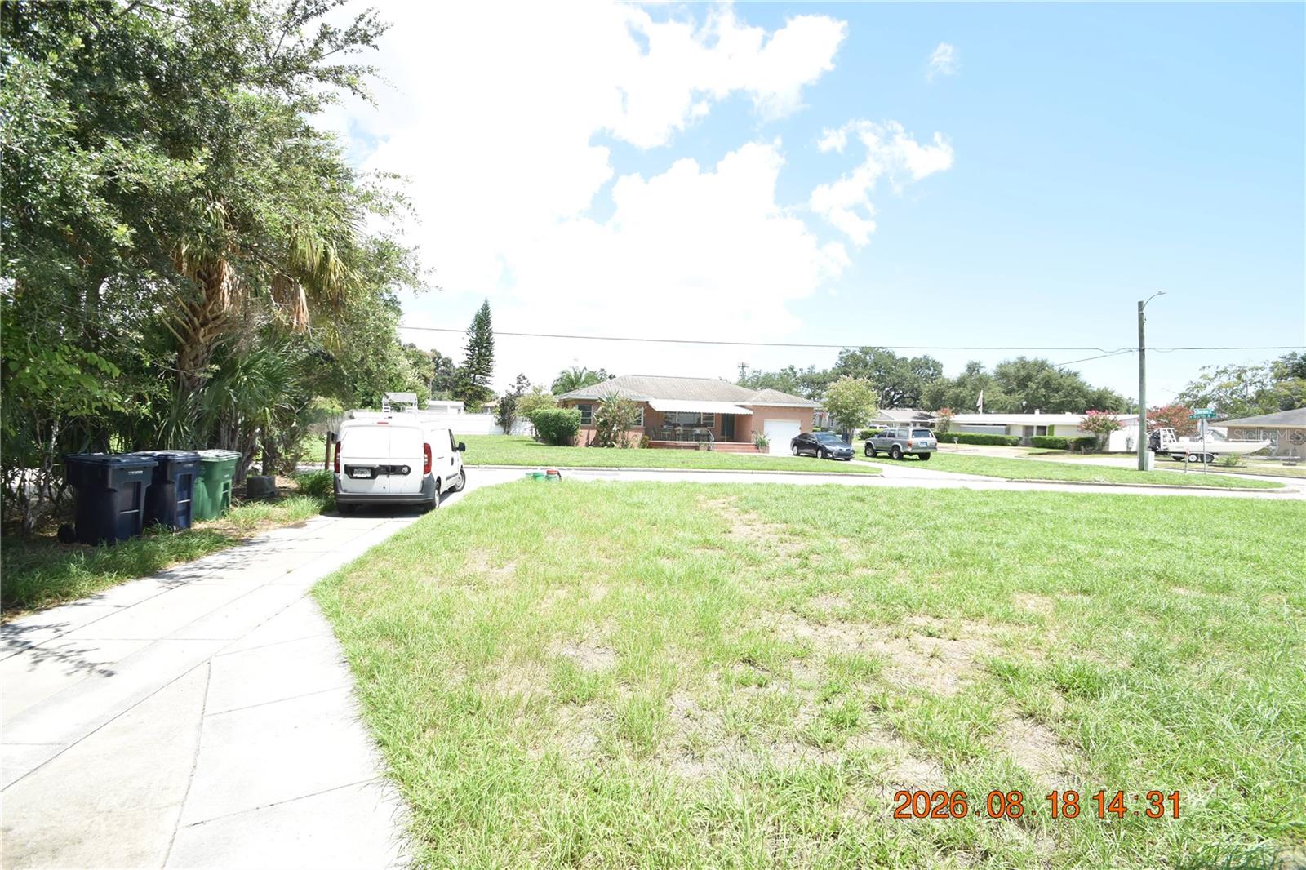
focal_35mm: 15
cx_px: 653
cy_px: 435
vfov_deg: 77.3
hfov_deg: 100.4
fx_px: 544
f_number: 8
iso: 200
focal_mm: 10
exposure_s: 1/250
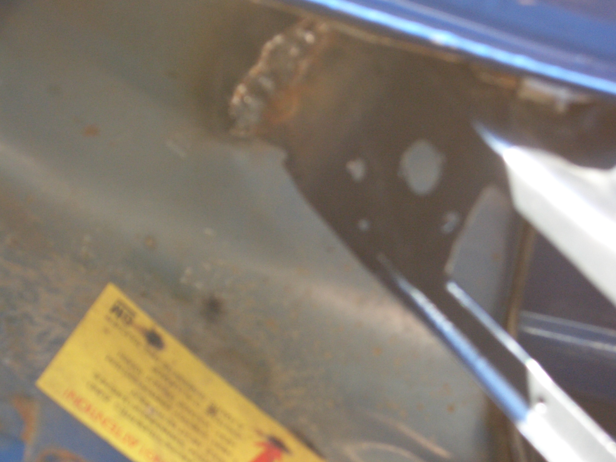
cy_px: 231
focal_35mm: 88
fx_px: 1566
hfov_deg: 22.3
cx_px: 308
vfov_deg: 16.8
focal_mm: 14.6
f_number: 4.4
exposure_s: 1/80
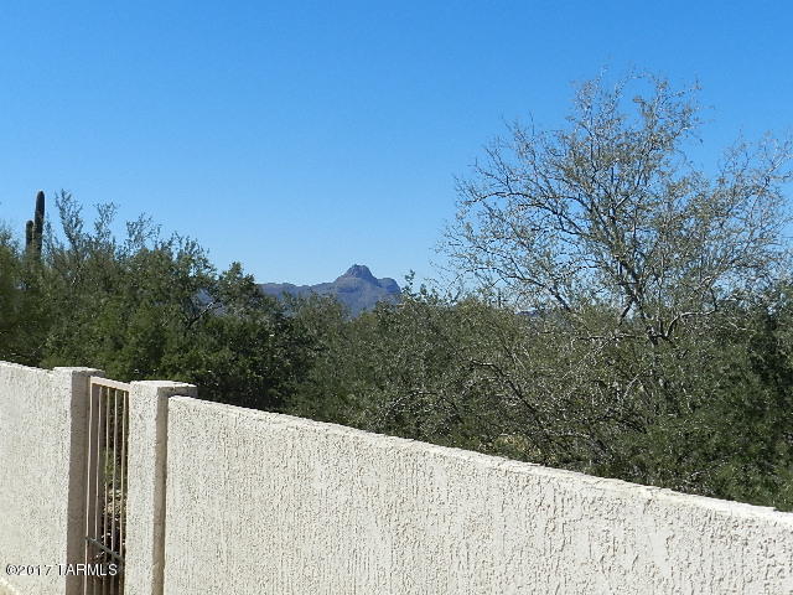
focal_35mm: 46
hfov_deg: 41.2
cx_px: 396
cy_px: 298
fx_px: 1054
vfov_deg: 31.5
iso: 160
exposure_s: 1/1000
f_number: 5
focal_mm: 8.1
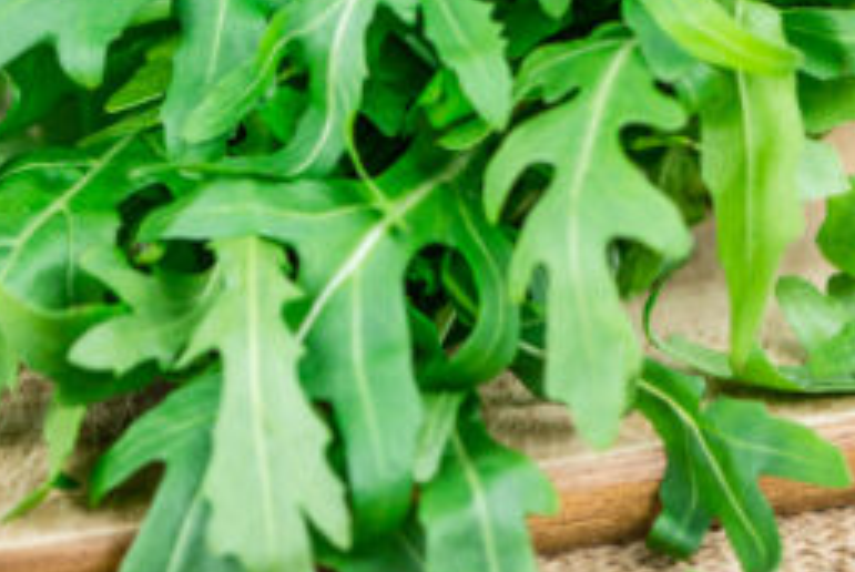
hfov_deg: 6.6
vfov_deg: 4.4
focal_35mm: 314
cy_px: -22
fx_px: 7466
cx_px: 432
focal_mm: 105
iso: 320
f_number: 5.6
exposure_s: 1/250
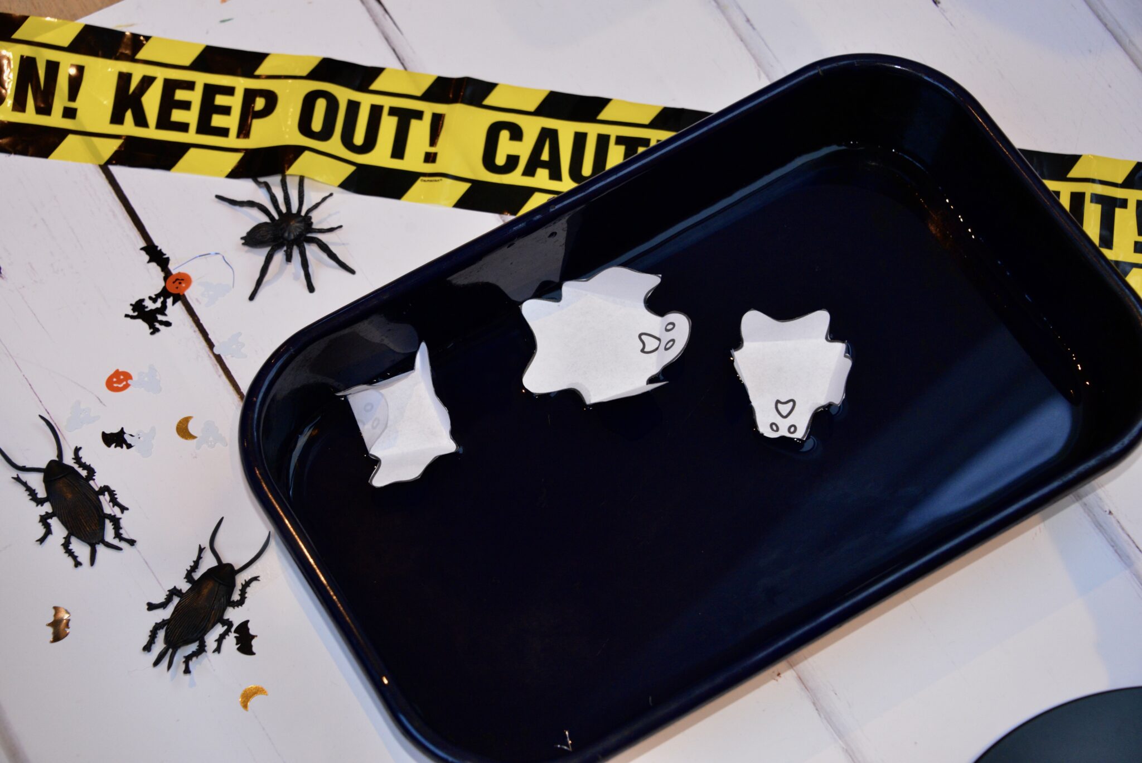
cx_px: 571
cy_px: 382
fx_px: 2602
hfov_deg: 24.8
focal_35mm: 82
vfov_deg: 16.7
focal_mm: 82
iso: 3200
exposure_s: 1/160
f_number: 7.1
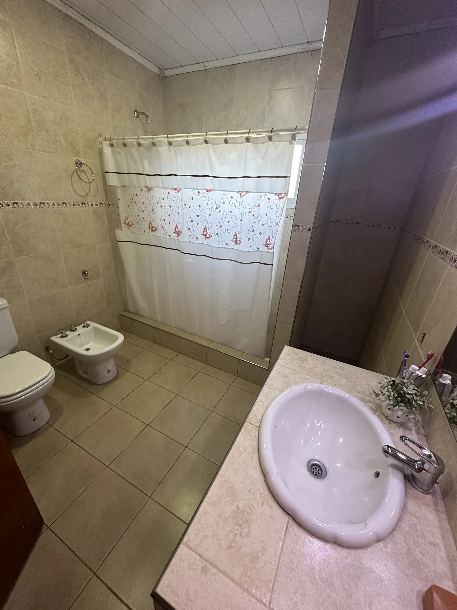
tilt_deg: -23.7
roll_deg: -3.9
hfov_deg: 85.7
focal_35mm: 14
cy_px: 305
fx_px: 246
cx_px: 228
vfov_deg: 102.1
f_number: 2.2
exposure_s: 1/99
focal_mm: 2.22
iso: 250
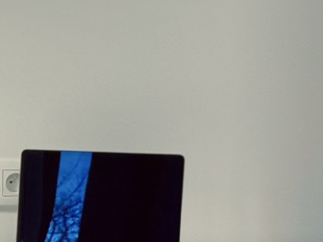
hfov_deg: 10.5
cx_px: -136
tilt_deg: -9.0
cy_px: 209
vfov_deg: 8.1
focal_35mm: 183
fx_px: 1708
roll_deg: +0.1
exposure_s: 1/100
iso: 50
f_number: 1.78
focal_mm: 6.76
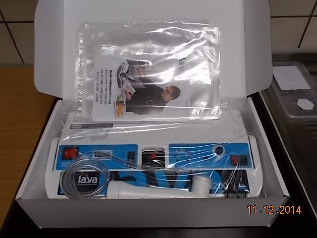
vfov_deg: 46.8
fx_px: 275
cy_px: 119
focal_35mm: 30
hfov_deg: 60.0
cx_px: 158
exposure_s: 1/25
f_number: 3.4
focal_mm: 5.3
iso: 200
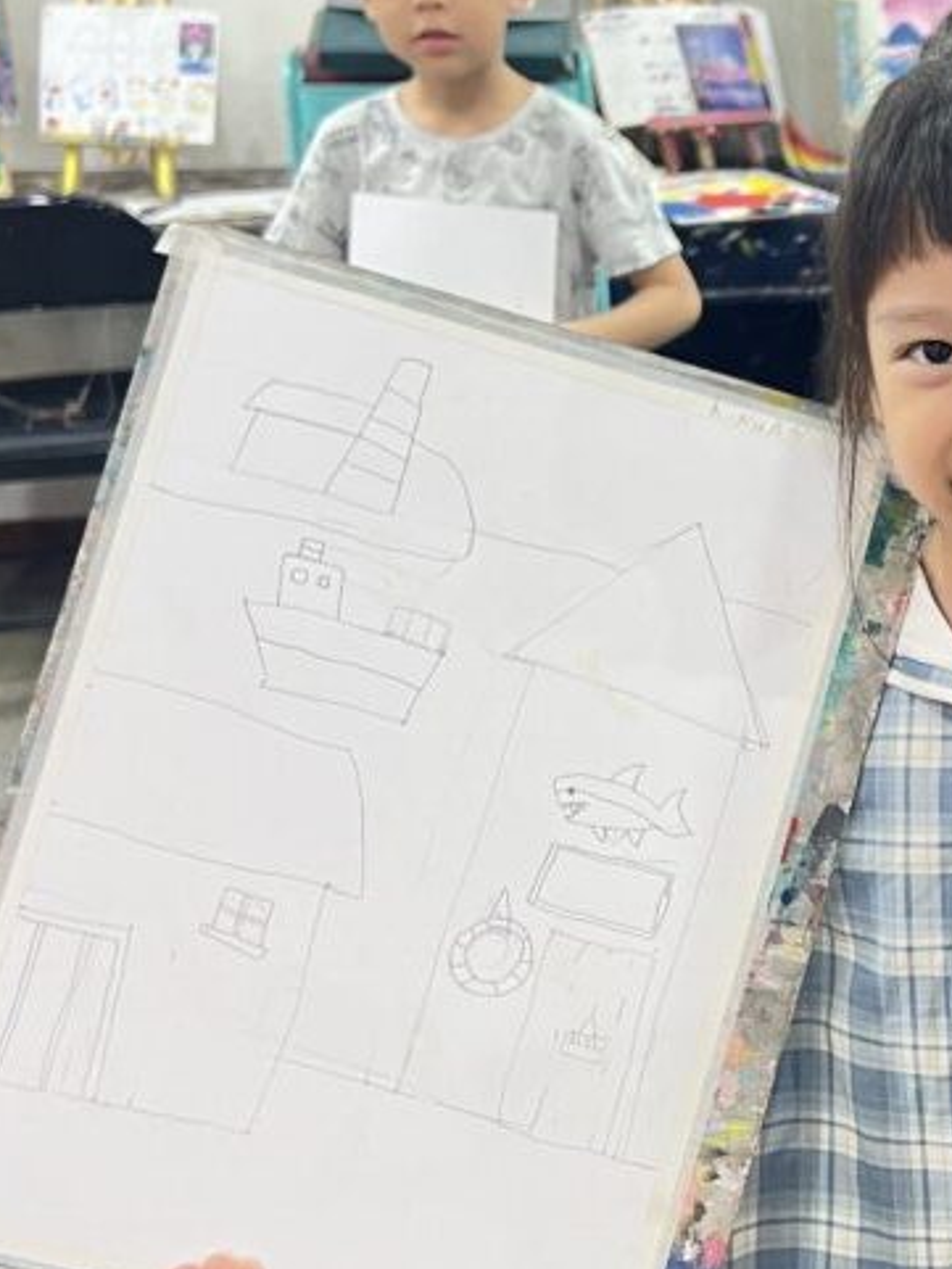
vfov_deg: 35.5
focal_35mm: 54
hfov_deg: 25.8
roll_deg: -0.3
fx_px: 1979
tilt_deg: -21.9
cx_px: 926
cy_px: 617
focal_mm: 5.7
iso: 100
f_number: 1.5
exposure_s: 1/50
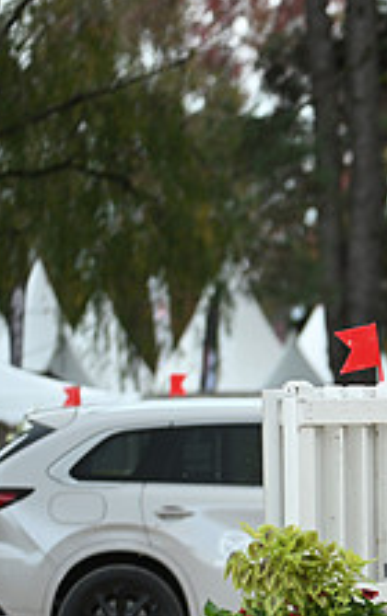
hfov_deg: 2.1
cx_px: 782
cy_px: 452
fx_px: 10681
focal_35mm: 635
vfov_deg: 3.3
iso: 1600
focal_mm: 240
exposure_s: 1/1250
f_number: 4.5
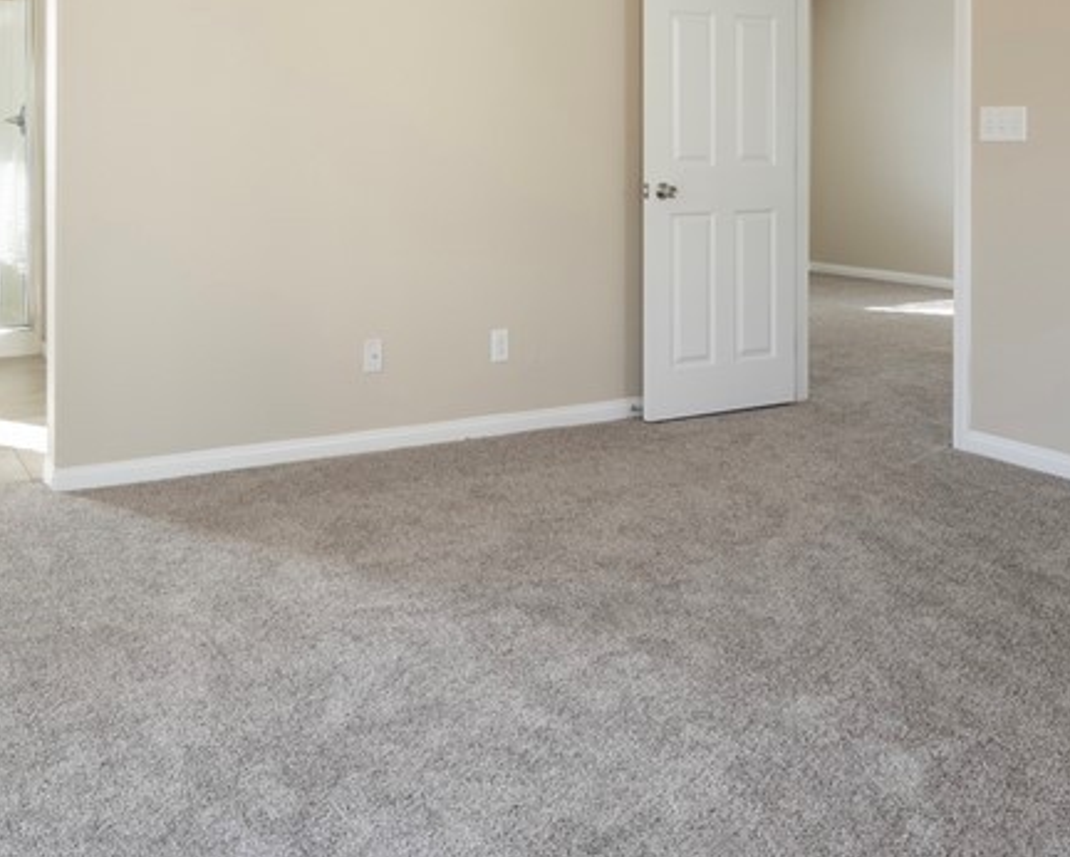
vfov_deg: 42.6
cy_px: 171
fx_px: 1046
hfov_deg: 53.3
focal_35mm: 33
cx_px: 367
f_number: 9
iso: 100
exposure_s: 1/2.5
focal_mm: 14
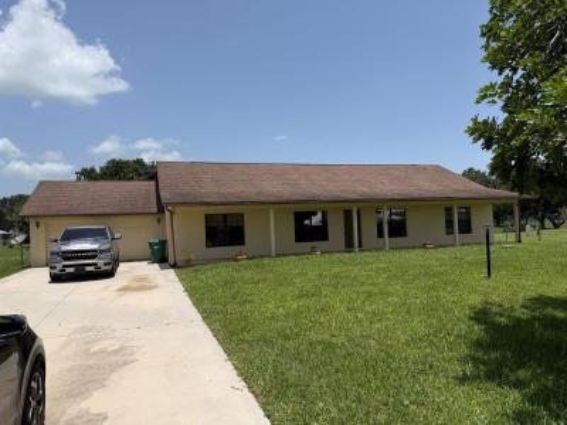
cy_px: 212
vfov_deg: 56.8
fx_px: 393
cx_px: 284
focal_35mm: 24
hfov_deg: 71.6
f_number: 1.78
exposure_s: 1/7353
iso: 80
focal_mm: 6.76
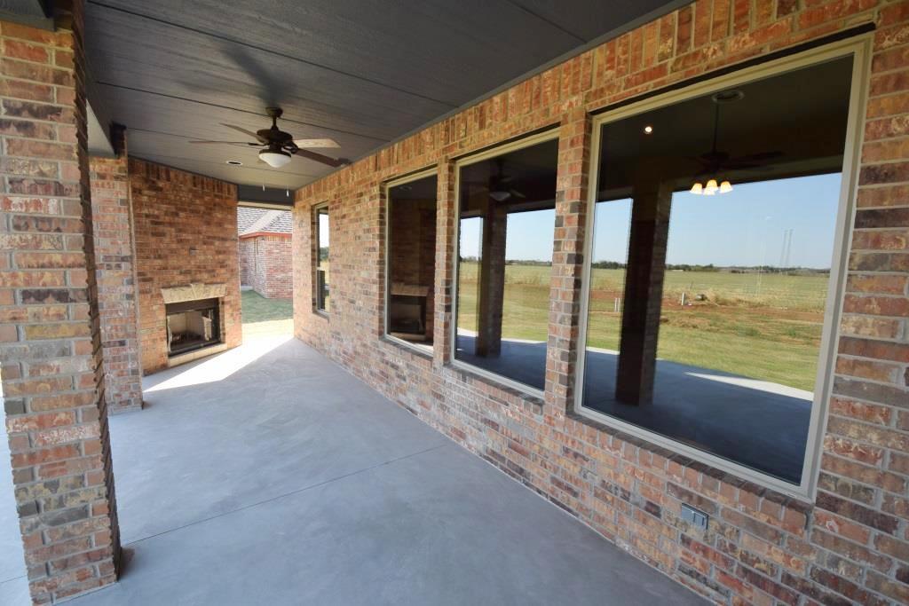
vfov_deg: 77.3
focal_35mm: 15
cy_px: 303
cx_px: 454
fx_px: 379
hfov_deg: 100.4
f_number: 7.1
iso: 400
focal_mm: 10
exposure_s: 1/200
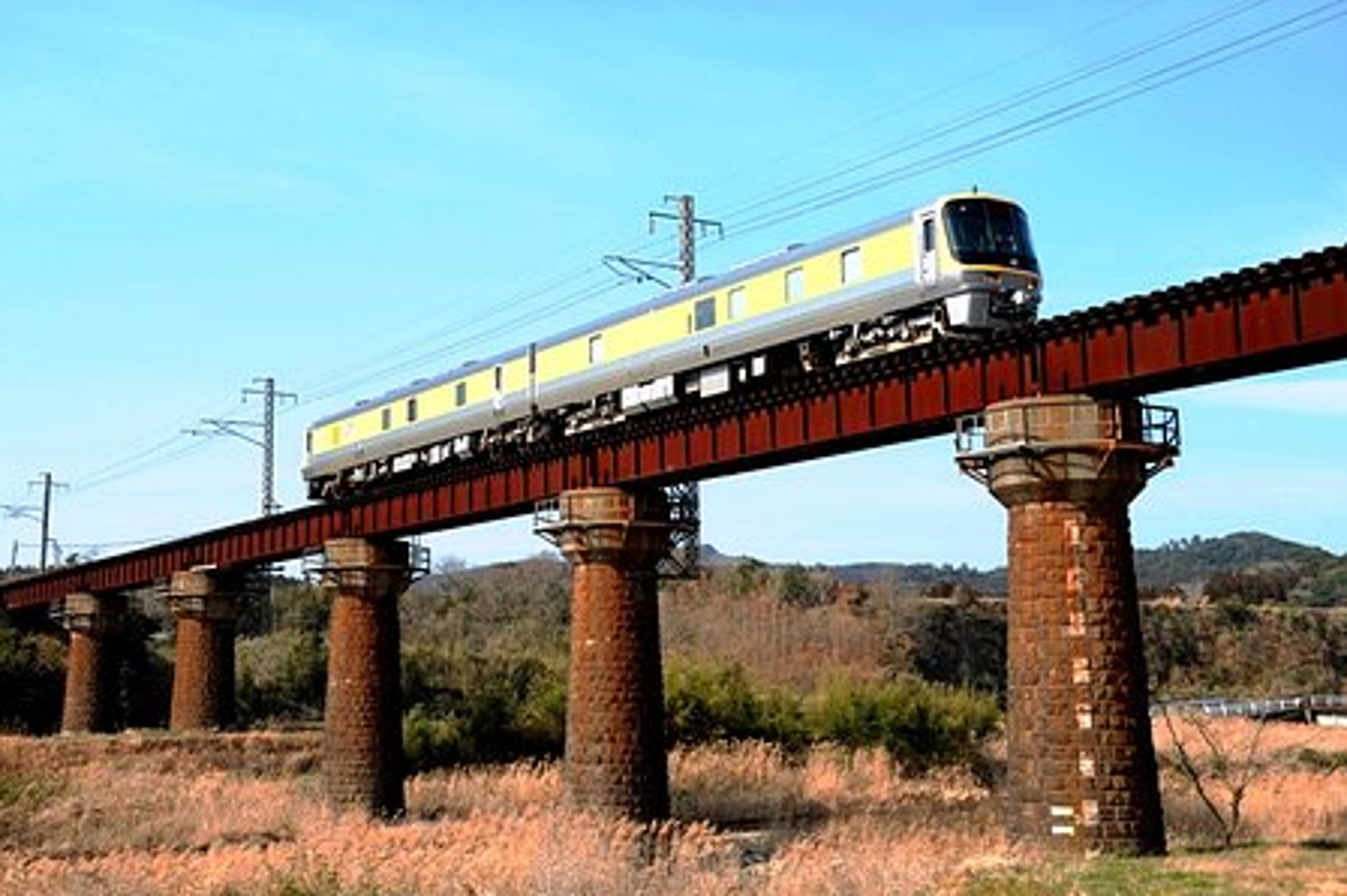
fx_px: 1795
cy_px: 422
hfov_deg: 41.1
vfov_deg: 28.0
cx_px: 658
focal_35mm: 48
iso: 320
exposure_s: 1/500
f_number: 8
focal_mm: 42
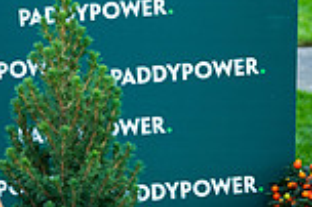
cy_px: -176
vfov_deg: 5.8
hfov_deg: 8.5
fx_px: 2000
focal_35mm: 231
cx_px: -267
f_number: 4
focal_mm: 57
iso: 500
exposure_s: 1/500
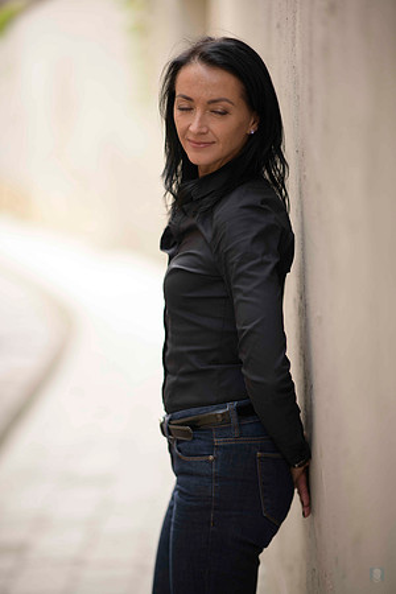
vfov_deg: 19.5
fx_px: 1732
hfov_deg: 13.0
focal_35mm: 105
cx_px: 198
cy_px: 297
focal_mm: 105
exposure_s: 1/250
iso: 64
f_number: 1.6
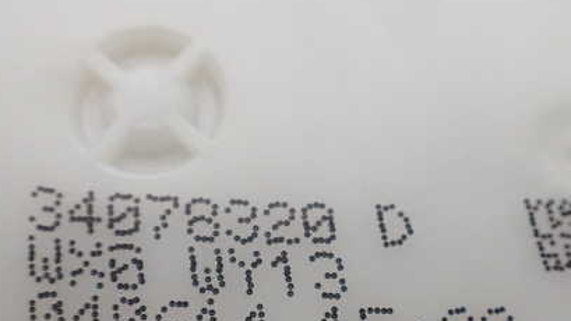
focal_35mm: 48
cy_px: 227
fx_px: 727
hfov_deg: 42.9
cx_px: 297
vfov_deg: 24.7
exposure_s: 1/125
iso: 800
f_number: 2.3
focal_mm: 5.4
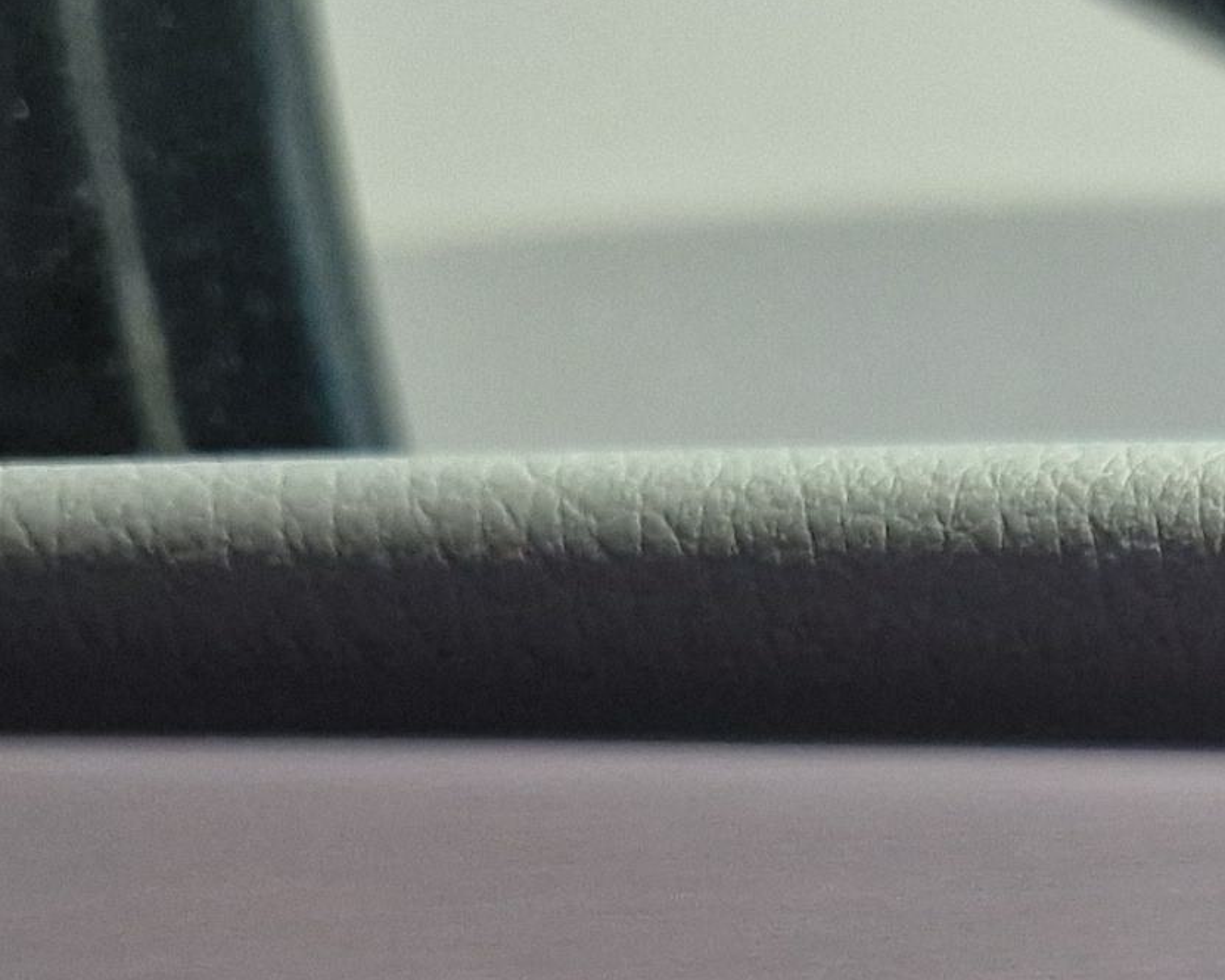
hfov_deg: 16.0
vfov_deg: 12.7
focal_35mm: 108
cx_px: 1934
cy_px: 1872
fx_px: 3916
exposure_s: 1/100
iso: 250
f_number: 1.8
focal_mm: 5.4
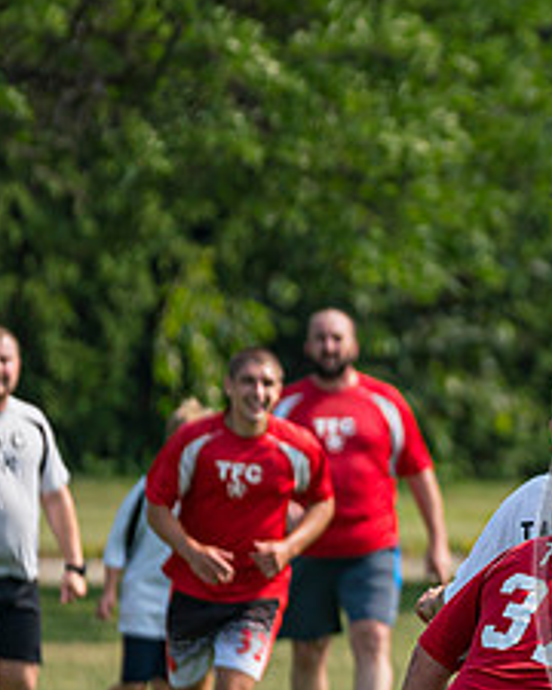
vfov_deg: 2.2
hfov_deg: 1.8
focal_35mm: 861
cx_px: 996
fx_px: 17583
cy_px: 472
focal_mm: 200
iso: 400
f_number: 3.2
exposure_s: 1/3200
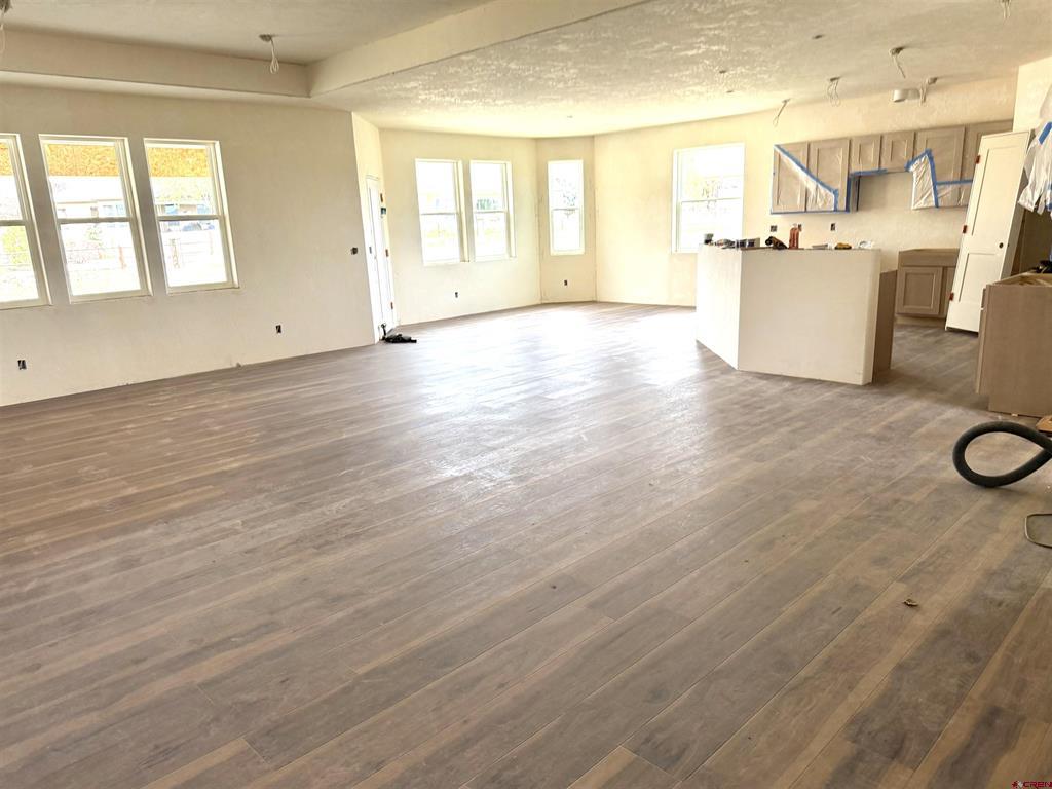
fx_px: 729
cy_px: 394
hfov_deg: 71.6
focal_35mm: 24
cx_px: 526
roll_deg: +3.1
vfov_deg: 56.8
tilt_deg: -12.7
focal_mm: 6.76
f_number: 1.78
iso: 160
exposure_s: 1/220
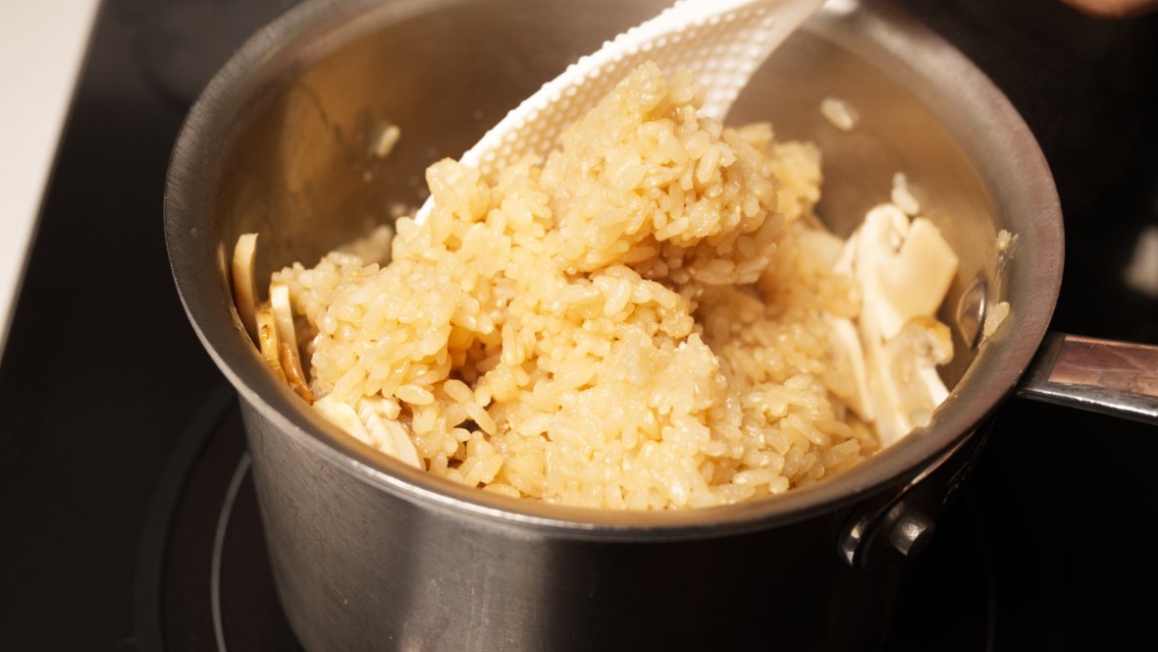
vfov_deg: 24.4
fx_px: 1505
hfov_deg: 42.1
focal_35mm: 49
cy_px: 286
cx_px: 585
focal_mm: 46
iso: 1000
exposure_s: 1/1600
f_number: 7.1
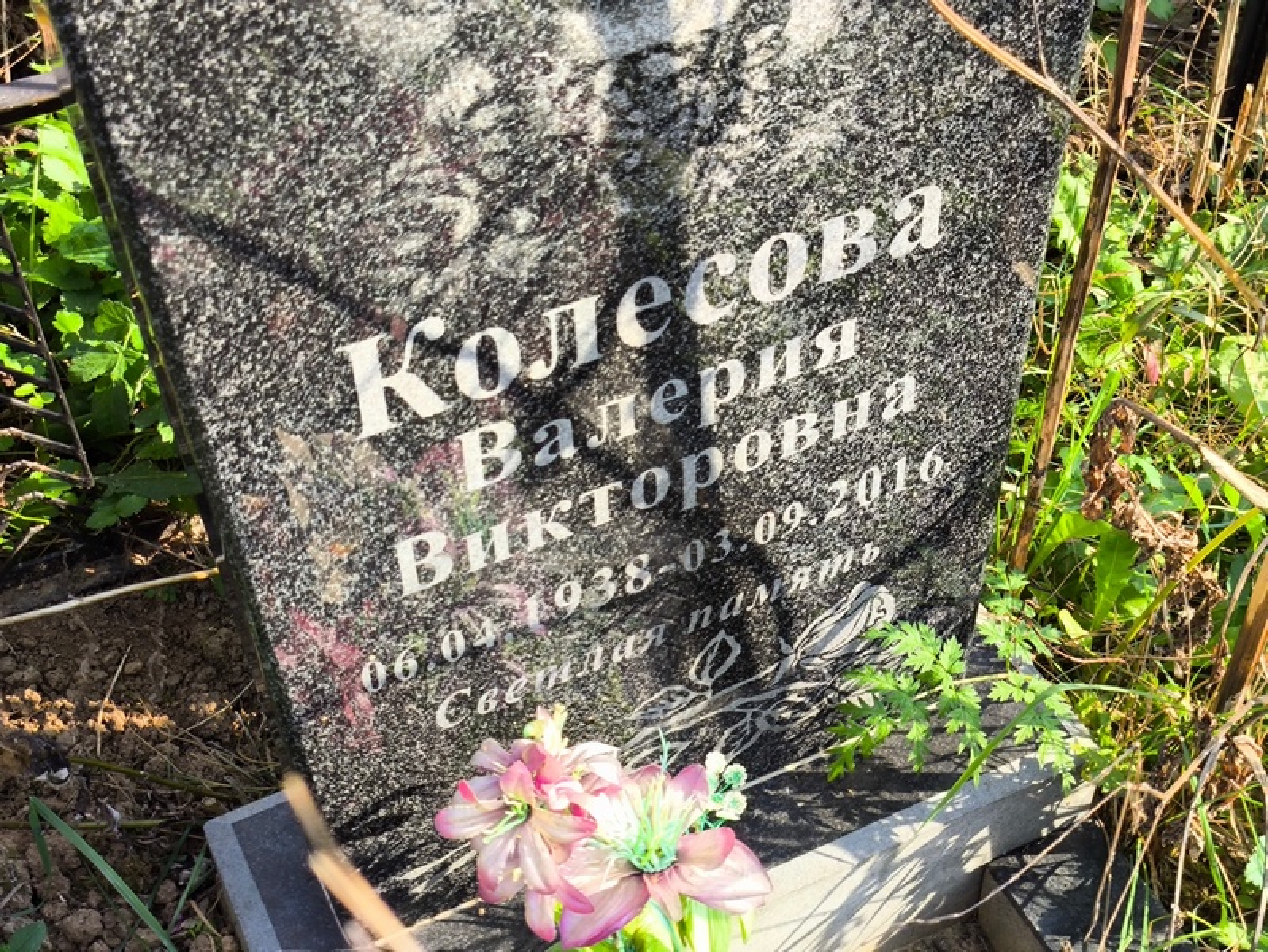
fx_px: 1832
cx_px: 634
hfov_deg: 38.2
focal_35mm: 50
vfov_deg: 29.1
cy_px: 476
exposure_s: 1/356
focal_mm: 4.71
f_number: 1.7
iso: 50
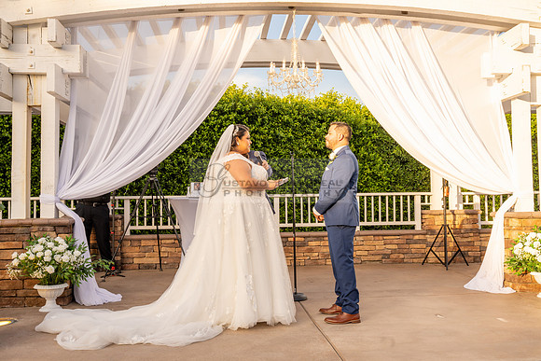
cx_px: 270
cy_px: 180
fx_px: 586
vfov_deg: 34.2
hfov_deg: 49.5
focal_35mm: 39
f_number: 10
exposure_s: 1/100
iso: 320
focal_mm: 39
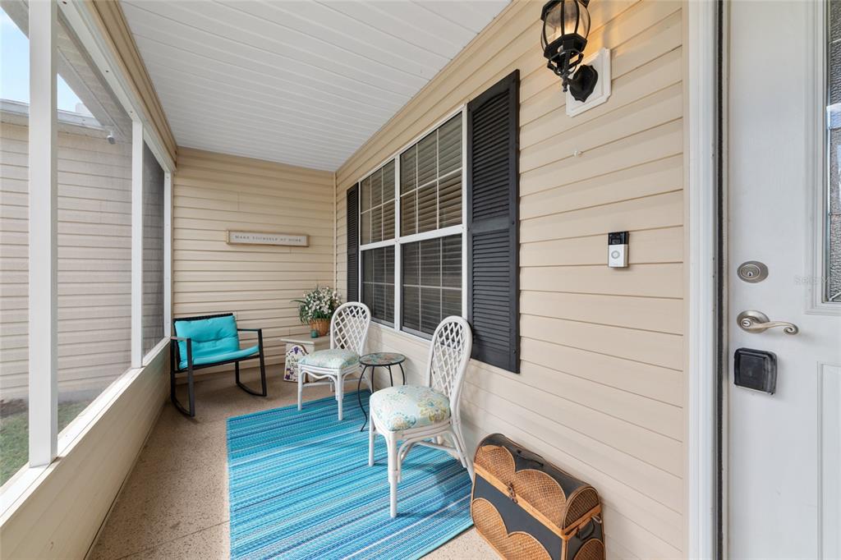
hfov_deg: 104.3
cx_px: 420
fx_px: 327
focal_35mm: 14
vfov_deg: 81.2
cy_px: 280
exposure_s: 1/100
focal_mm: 14
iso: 200
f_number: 7.1
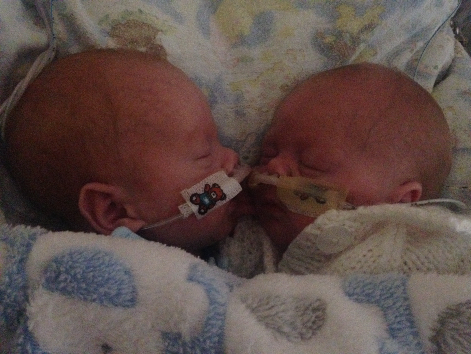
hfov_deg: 55.4
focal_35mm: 33
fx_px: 449
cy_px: 177
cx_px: 236
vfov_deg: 42.9
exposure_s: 1/15
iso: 800
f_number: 2.4
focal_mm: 4.12
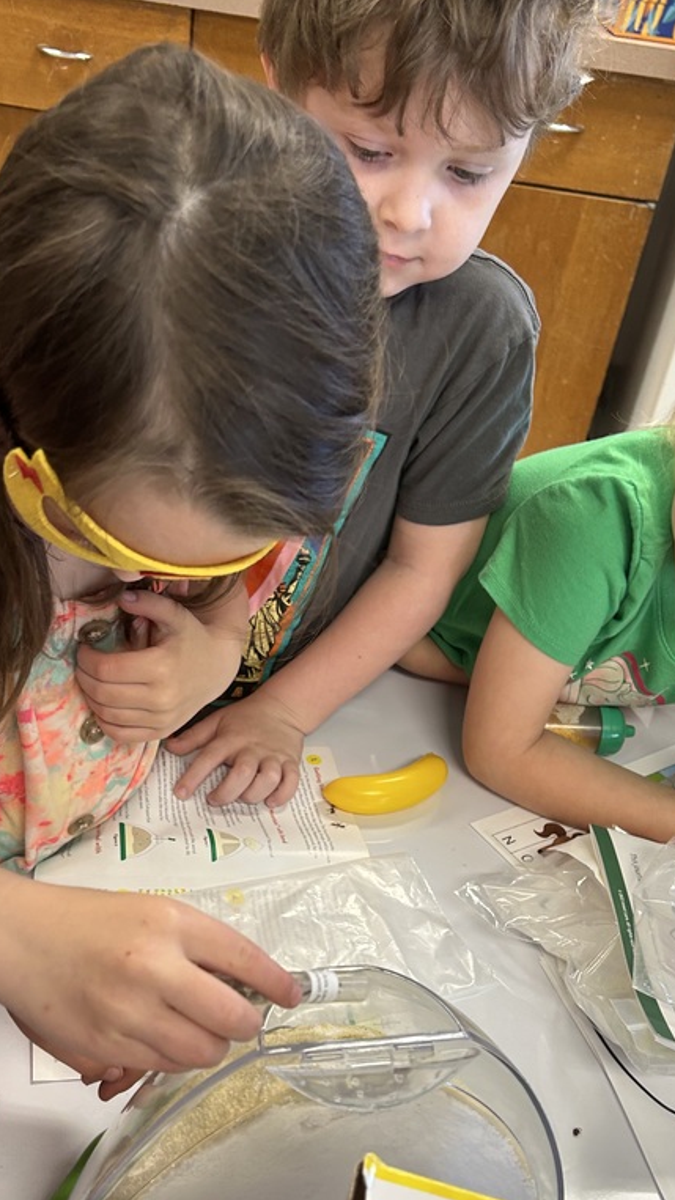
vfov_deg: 52.0
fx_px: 1210
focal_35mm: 38
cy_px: 774
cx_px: 294
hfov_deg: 31.1
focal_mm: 5.7
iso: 80
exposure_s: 1/60
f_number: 1.5
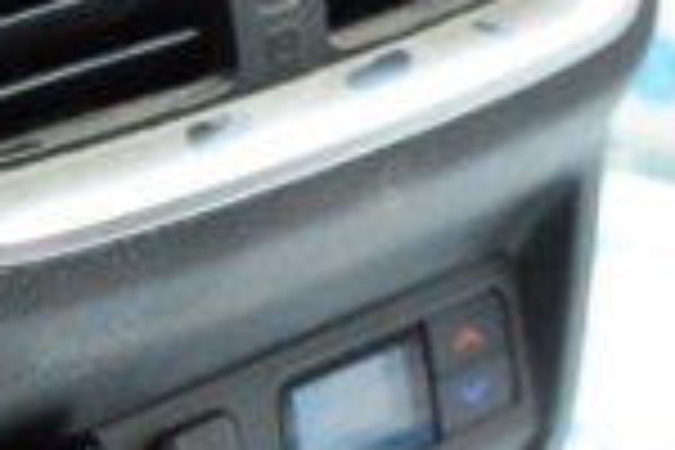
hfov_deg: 15.9
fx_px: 2400
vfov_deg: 10.7
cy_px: 155
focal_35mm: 128
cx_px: 180
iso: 6400
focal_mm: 20
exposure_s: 1/250
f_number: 4
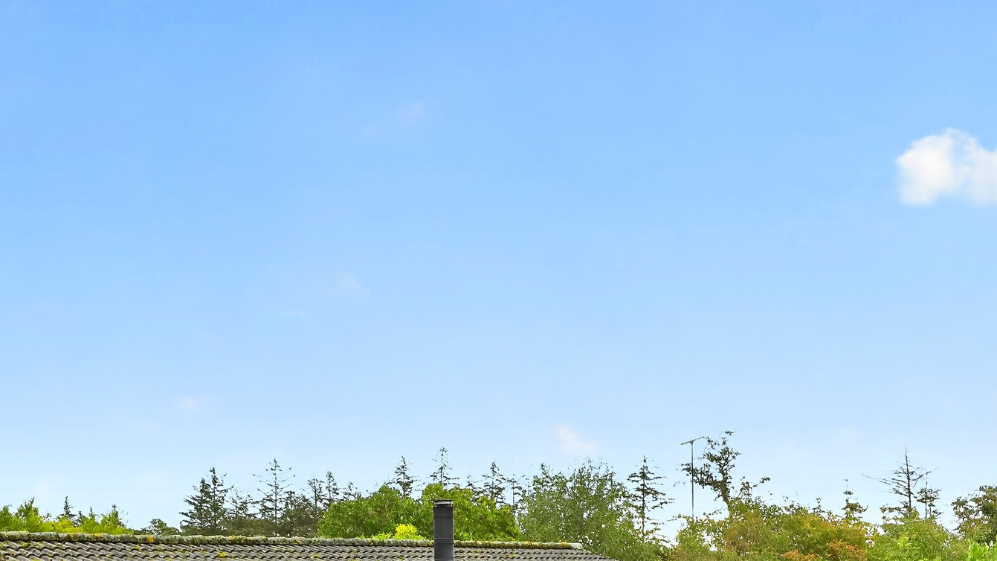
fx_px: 1057
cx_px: 297
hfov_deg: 49.2
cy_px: 599
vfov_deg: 27.5
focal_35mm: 40
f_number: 8
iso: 400
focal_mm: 20
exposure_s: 1/30
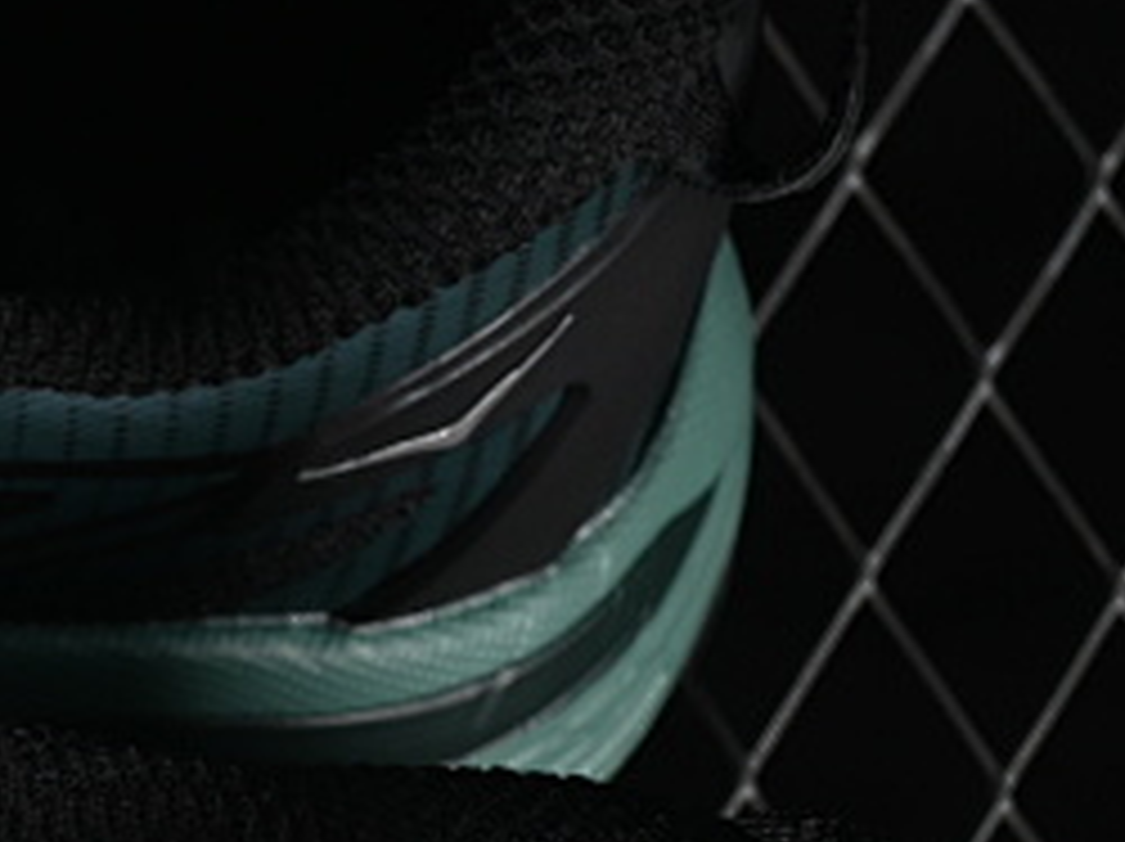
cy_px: 1018
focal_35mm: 312
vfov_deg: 4.7
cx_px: -891
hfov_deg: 6.2
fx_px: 10130
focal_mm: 50
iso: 160
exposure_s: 1/60
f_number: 6.3
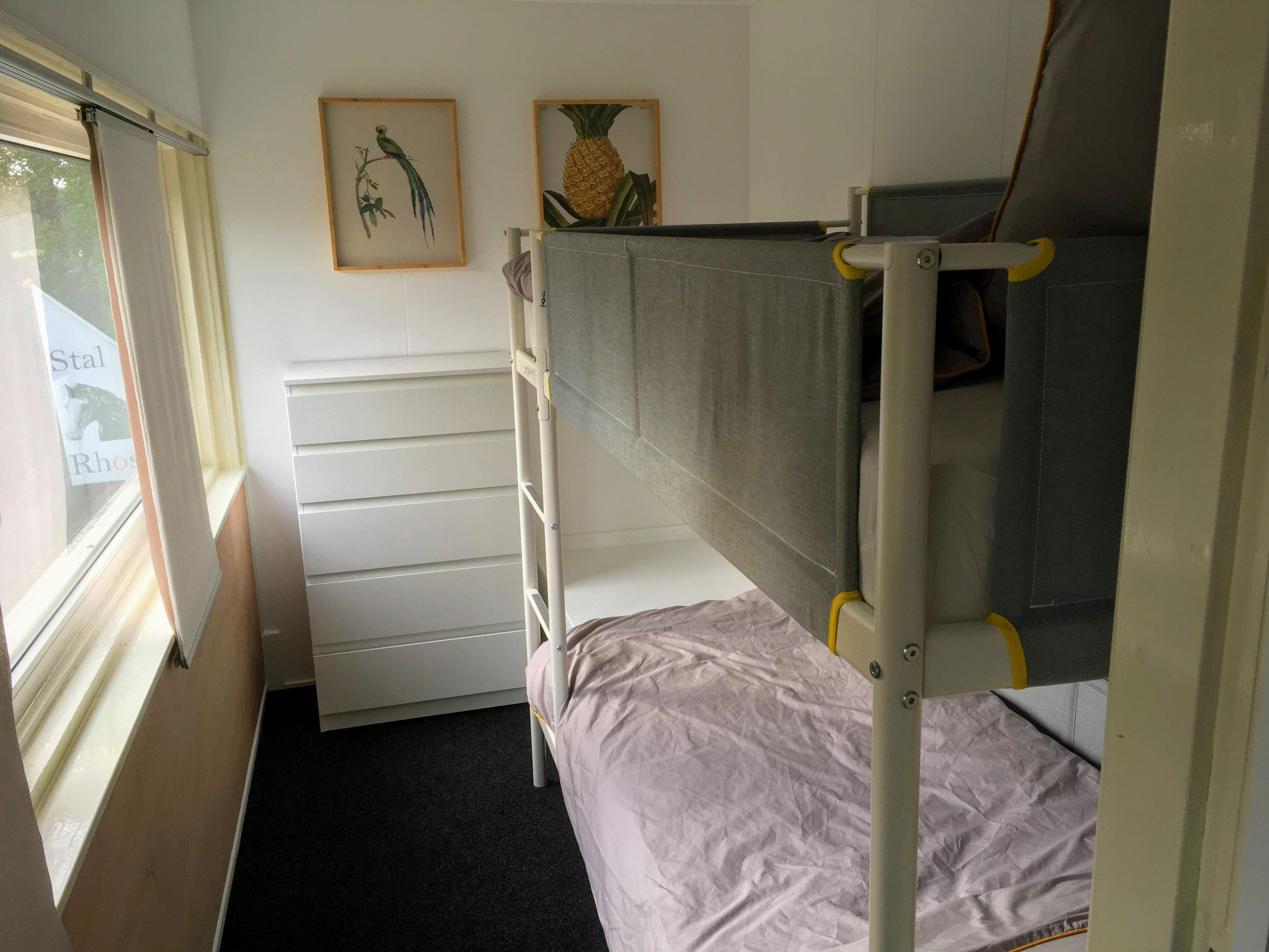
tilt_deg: -14.6
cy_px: 476
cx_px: 634
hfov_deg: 61.7
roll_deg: +1.5
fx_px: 1063
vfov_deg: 48.2
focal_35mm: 29
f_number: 2.2
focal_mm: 4.15
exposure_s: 1/50
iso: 25
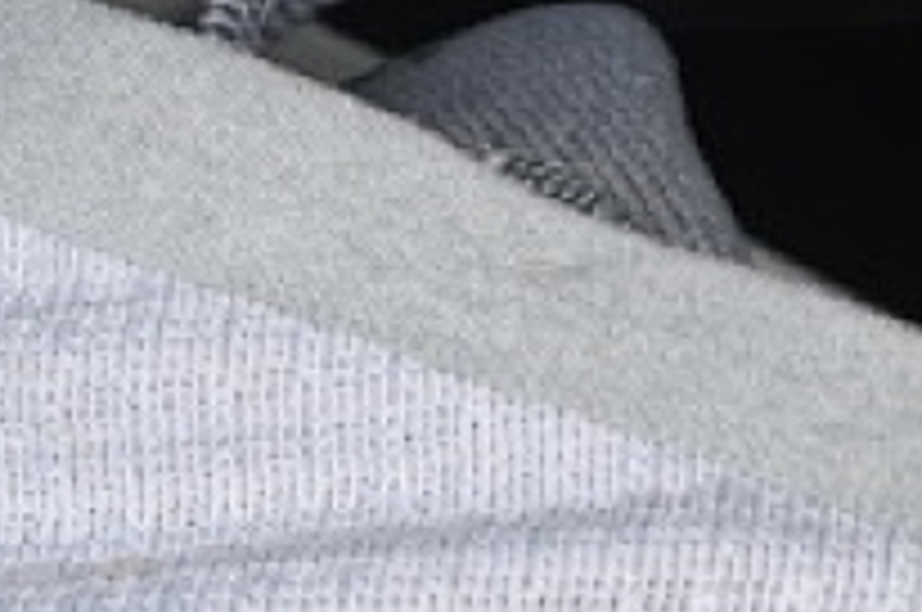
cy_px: 1575
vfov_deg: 3.4
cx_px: 490
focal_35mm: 396
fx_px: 10126
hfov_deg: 5.2
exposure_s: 1/60
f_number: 6.3
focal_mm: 50
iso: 160
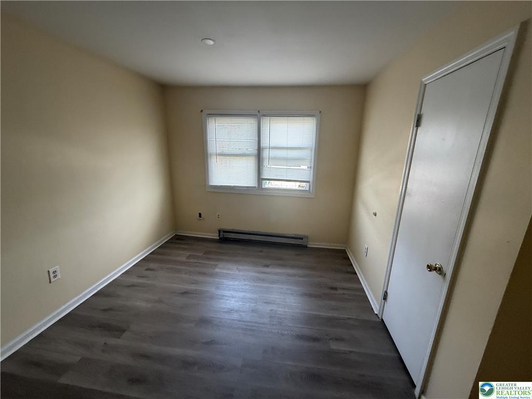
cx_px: 266
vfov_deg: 85.7
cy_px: 200
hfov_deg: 102.1
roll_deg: -0.8
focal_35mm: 14
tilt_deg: -13.9
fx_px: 215
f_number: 2.2
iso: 250
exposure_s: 1/121
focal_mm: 2.22
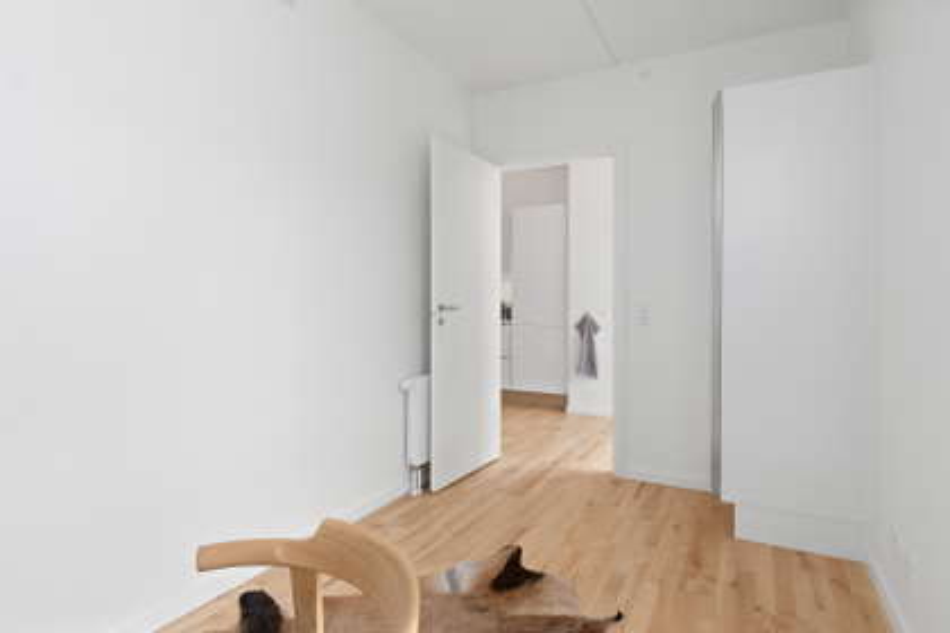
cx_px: 475
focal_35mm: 20
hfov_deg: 85.4
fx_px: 515
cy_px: 316
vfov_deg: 63.2
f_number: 8
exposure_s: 1/8
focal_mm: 13
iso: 200
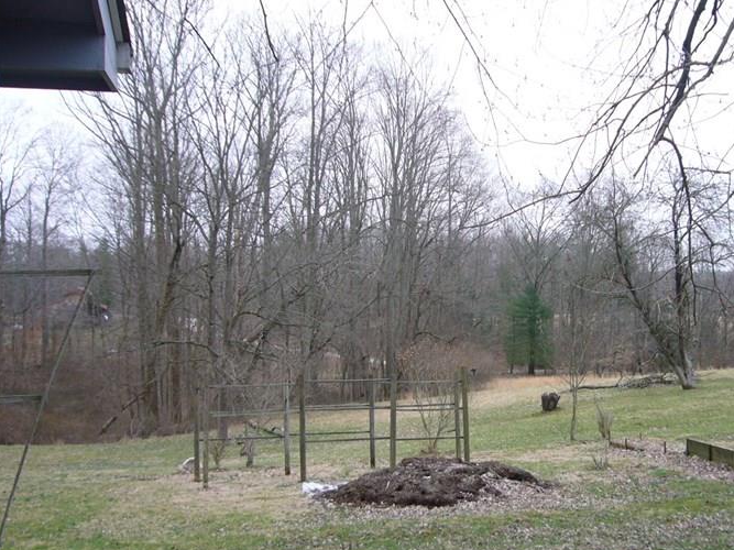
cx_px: 490
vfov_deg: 33.3
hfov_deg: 43.2
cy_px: 370
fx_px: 912
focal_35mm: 43
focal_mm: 4.6
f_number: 2.8
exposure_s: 1/80
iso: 80
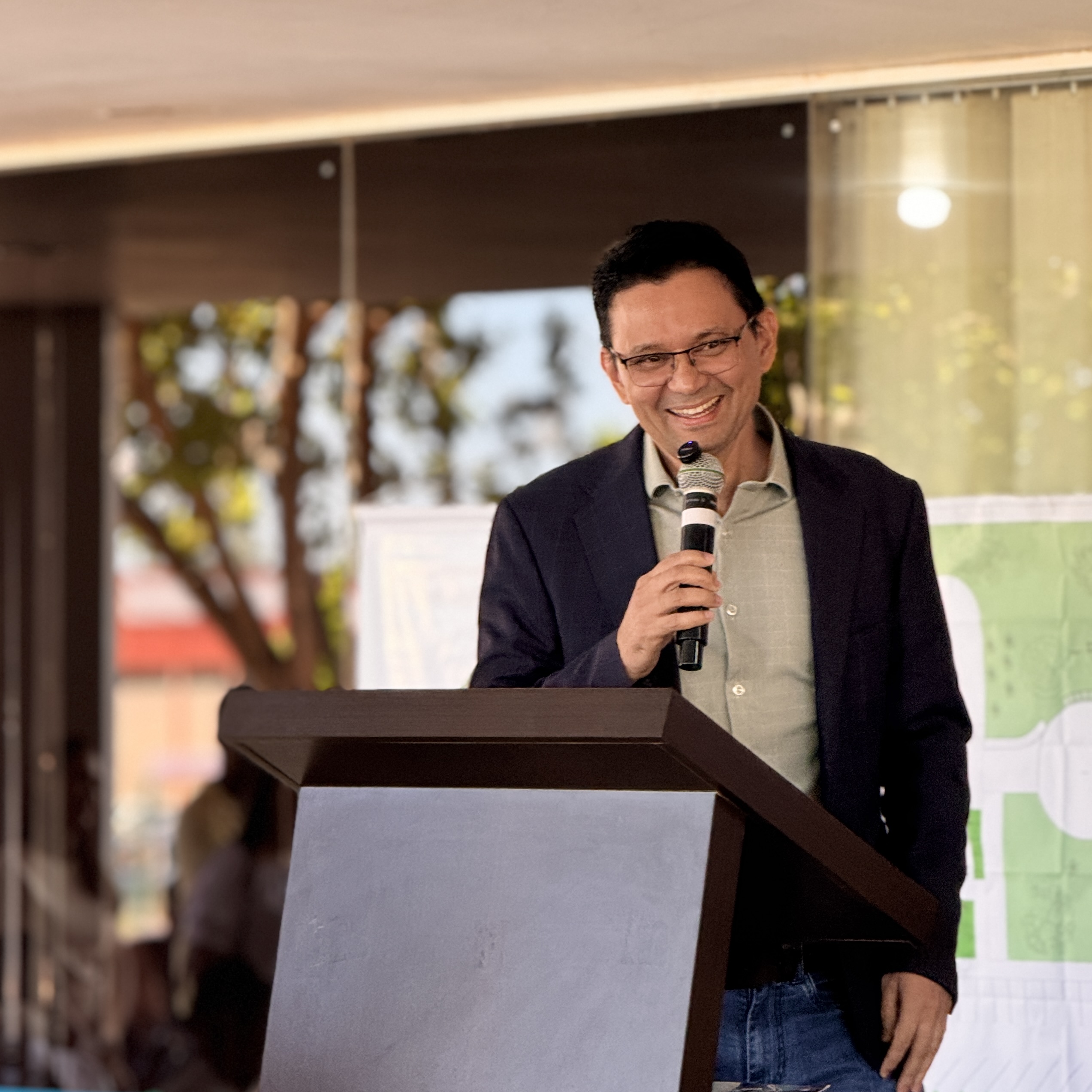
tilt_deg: +4.5
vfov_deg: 10.4
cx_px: 560
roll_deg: +1.0
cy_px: 362
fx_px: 5996
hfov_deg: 10.4
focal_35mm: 168
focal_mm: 15.66
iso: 160
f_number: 2.8
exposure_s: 1/120
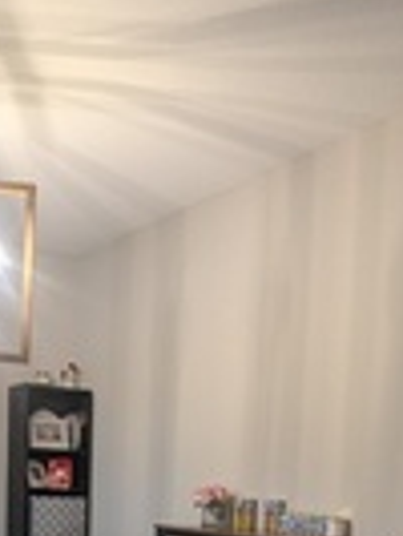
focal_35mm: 49
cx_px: 185
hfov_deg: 29.7
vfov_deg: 34.4
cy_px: 568
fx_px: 759
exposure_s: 1/40
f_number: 2.2
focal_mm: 1.95
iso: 109
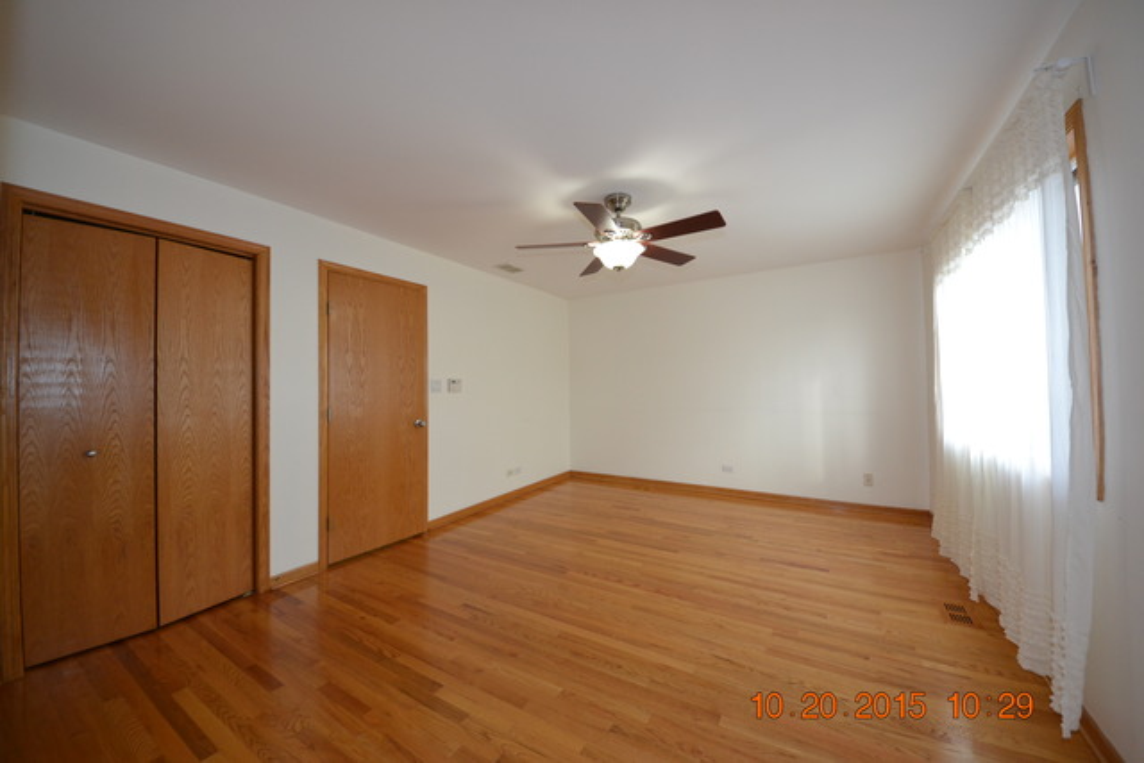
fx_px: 381
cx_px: 572
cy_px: 382
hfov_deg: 112.6
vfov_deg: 90.0
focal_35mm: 12
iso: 800
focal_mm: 8
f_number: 7.1
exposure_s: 1/40
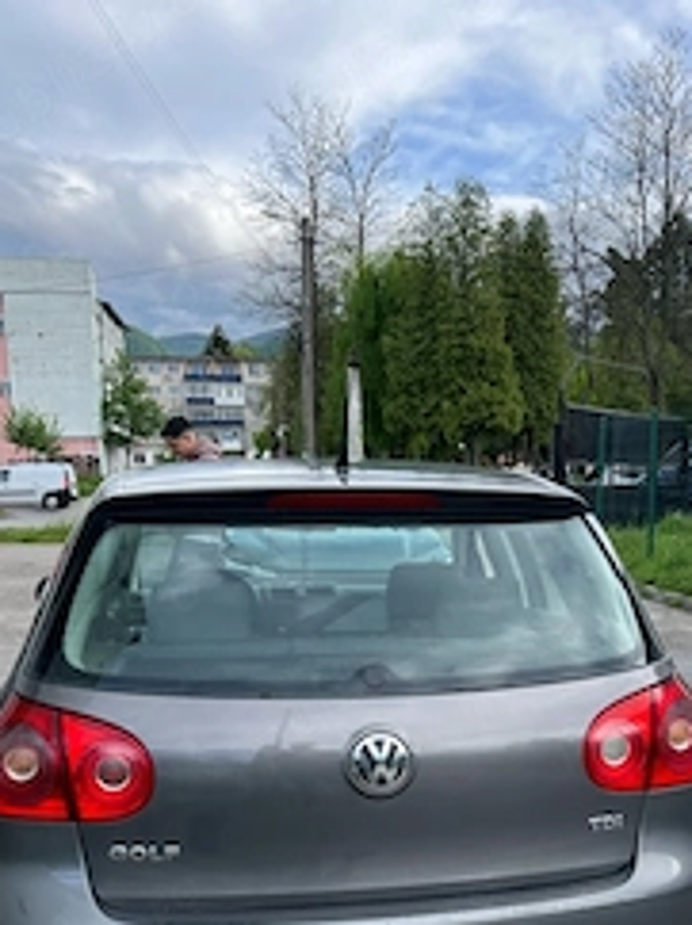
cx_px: 451
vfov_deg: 42.3
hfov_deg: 33.3
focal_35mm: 43
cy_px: 715
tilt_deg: -9.9
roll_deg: +0.9
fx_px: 1148
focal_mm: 5.7
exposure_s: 1/880
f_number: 1.5
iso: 50
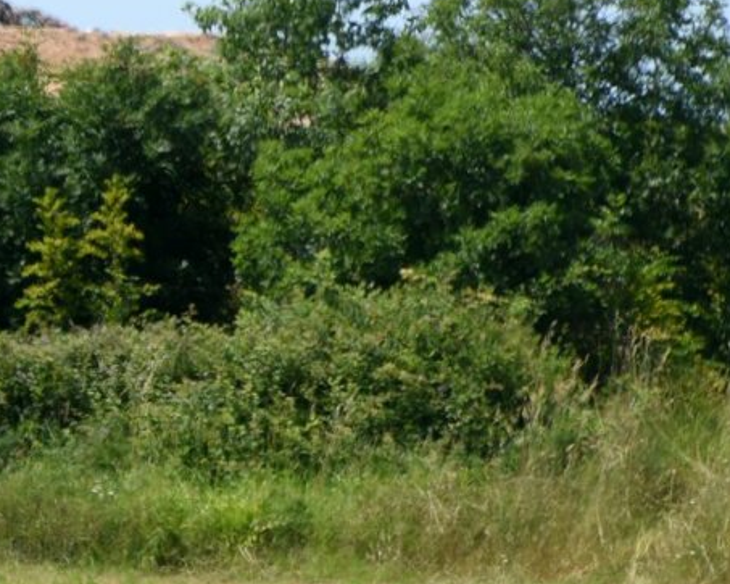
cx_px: 26
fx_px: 16931
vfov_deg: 2.0
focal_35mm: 784
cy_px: 556
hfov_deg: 2.5
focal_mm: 300
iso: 250
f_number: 7.1
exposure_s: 1/640
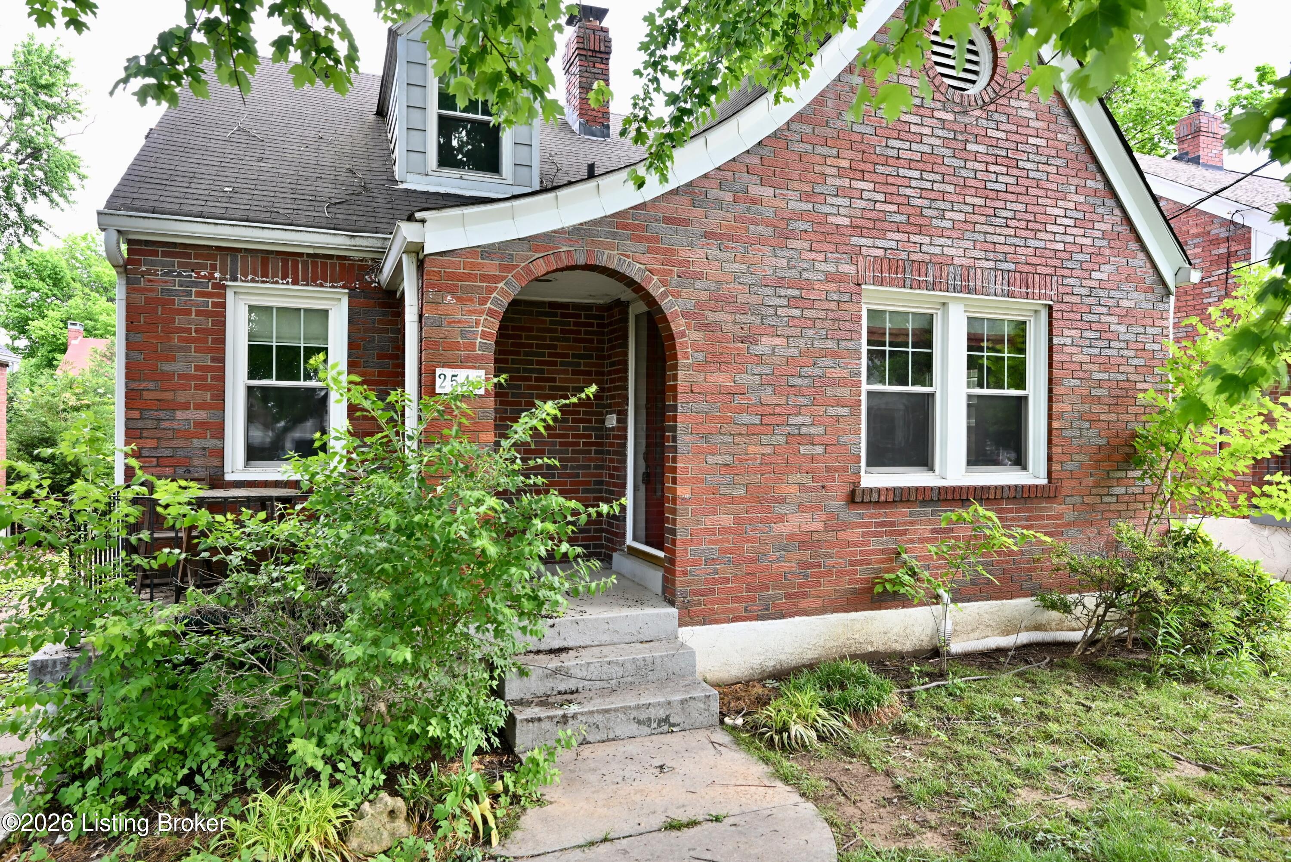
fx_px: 789
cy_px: 431
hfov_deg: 78.6
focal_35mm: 22
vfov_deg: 57.3
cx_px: 646
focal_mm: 22
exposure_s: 1/250
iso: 1250
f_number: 6.3
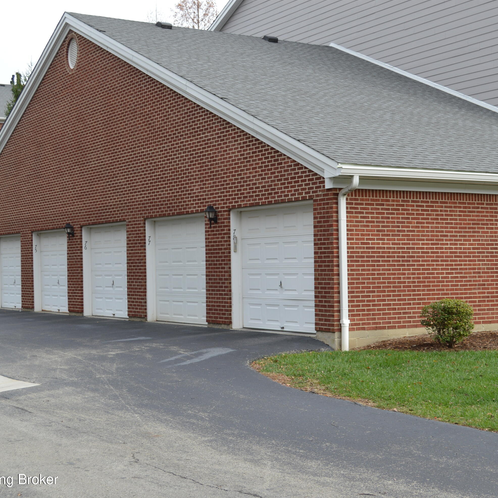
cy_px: 250
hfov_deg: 27.6
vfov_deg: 27.7
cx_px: 306
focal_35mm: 62
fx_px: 1009
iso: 110
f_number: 5.6
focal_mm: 32
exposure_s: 1/125
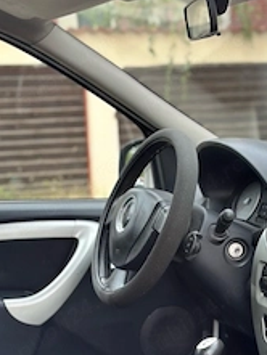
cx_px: 225
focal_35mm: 87
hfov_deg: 16.8
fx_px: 894
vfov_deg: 22.5
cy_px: 215
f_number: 1.78
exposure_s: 1/121
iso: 100
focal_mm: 6.86
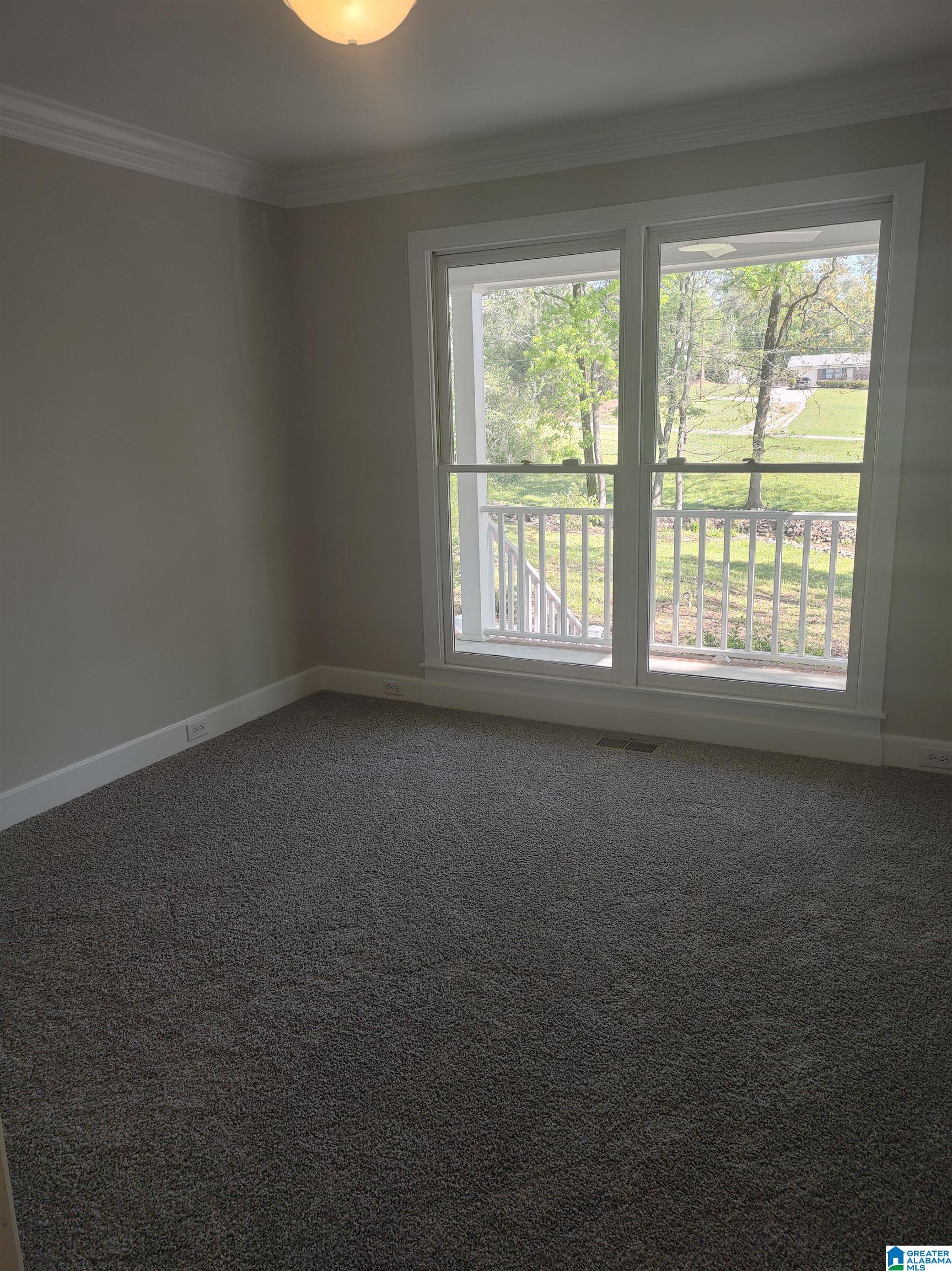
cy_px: 636
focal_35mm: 26
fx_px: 954
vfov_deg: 67.3
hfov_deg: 53.0
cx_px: 476
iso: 50
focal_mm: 5.58
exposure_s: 1/120
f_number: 1.8
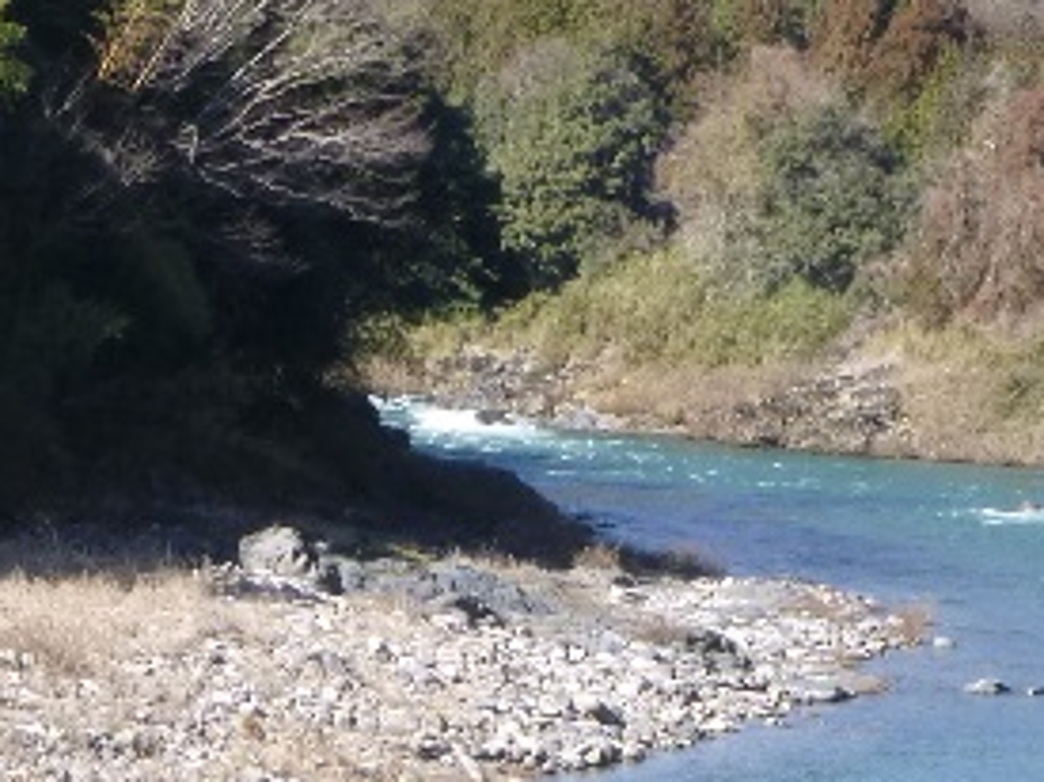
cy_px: 698
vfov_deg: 8.0
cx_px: 1063
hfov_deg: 10.5
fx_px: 5607
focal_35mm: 186
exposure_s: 1/160
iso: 100
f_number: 4.9
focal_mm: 9
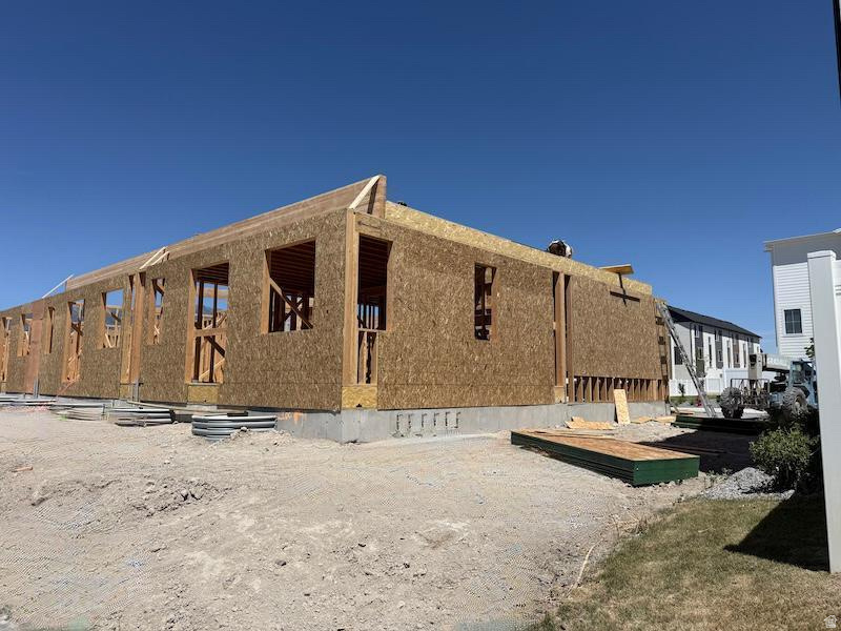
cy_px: 316
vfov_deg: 56.8
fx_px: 583
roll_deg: +0.0
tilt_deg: +7.5
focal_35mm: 24
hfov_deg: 71.6
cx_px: 420
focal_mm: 6.76
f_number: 1.78
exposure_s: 1/8130
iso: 80
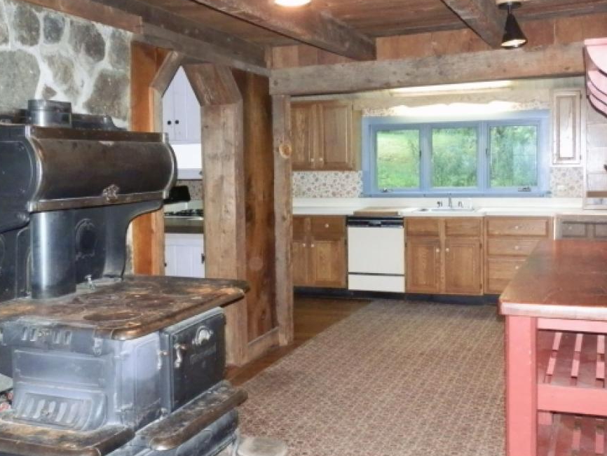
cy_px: 203
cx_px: 316
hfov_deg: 47.8
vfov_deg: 36.8
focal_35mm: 39
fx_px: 684
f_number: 3.2
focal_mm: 5.96
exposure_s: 1/60
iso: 800
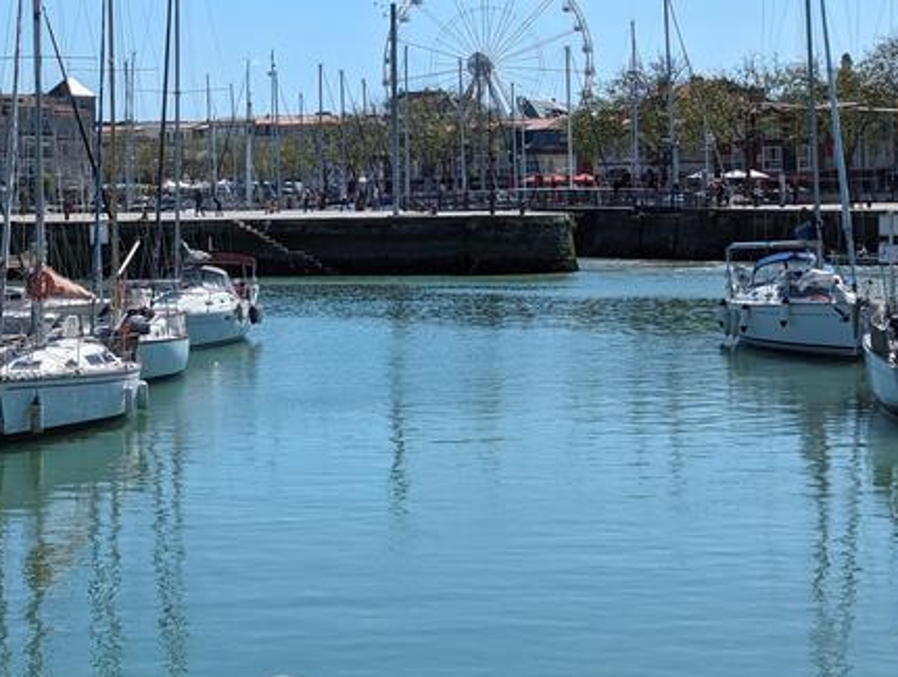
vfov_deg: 16.5
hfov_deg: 22.0
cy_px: 92
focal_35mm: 89
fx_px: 2313
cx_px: 419
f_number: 1.85
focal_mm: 6.81
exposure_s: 1/3448
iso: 50
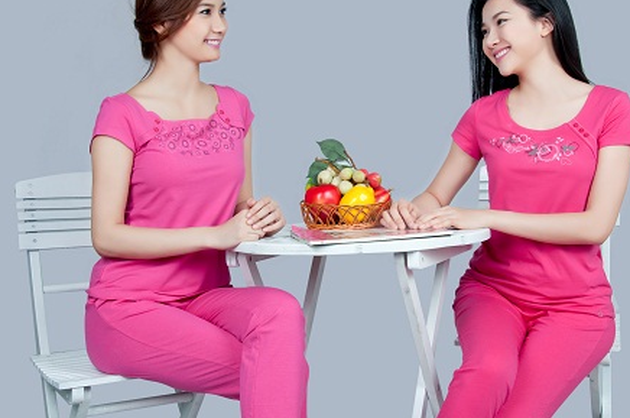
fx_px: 926
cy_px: 187
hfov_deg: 37.5
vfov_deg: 25.4
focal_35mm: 53
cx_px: 348
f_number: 13
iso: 250
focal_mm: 28
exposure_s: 1/80
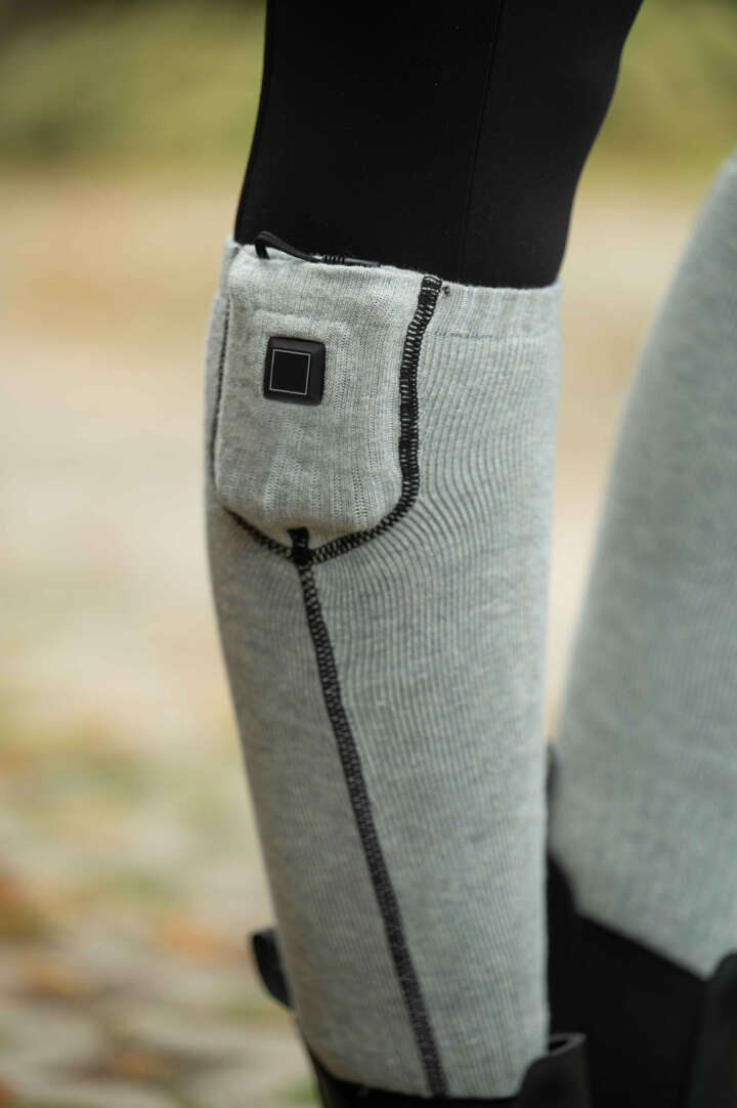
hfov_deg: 8.8
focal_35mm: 155
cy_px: 554
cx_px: 368
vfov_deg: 13.3
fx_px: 4766
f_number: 3.2
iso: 200
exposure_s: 1/500
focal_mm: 155
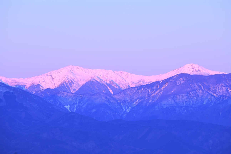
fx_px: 1283
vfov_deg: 6.9
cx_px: 116
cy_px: 77
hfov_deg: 10.3
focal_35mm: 200
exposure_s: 1/15
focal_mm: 200
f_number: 8
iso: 100
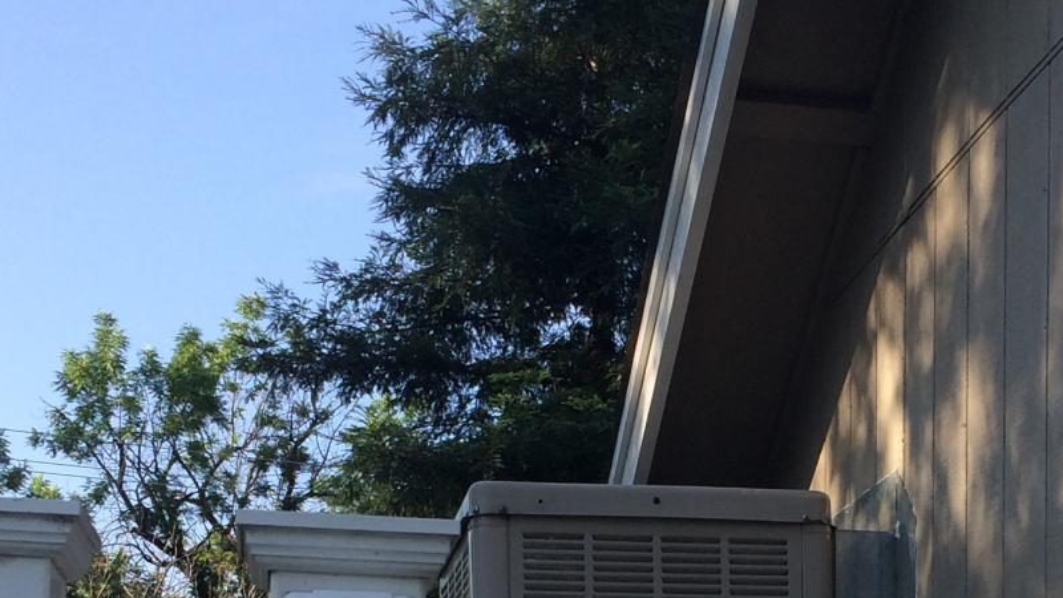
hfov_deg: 26.5
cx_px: 787
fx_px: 2227
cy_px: 872
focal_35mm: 79
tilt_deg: +0.9
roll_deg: +0.9
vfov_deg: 14.4
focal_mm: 4.15
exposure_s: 1/733
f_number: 2.2
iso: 32
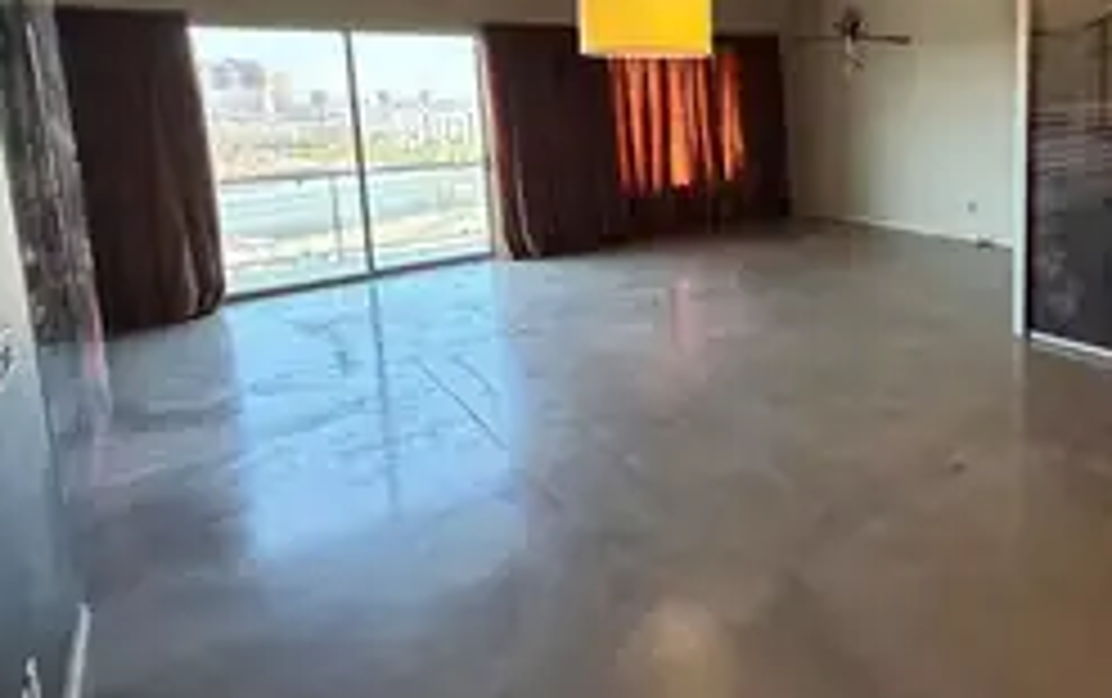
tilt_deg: -7.2
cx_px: 797
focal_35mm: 24
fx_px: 728
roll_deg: +1.9
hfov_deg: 71.0
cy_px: 189
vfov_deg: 49.5
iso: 400
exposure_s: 1/60
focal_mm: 2.22
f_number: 2.2
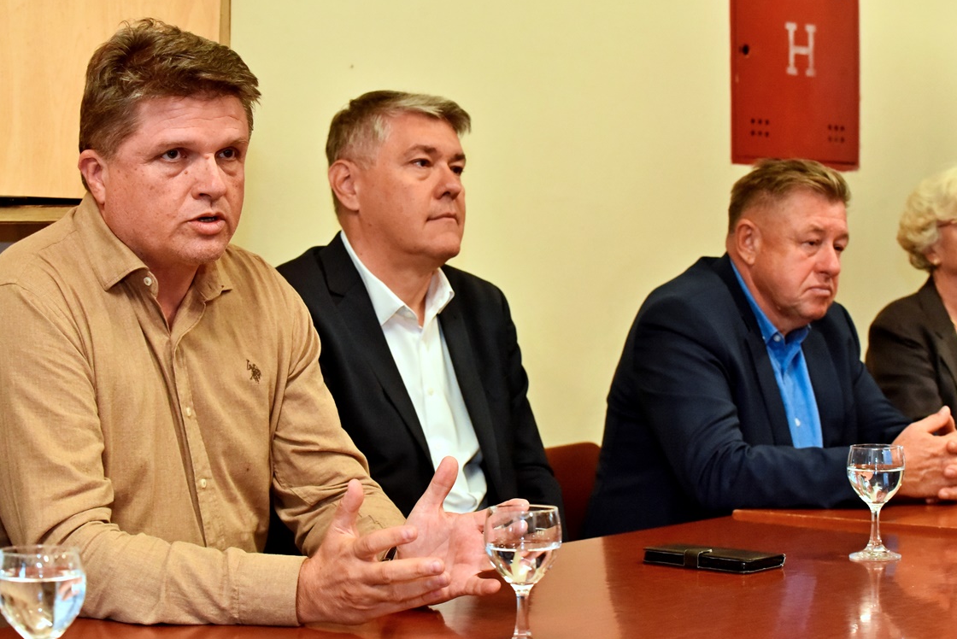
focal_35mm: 75
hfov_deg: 27.0
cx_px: 506
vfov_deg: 18.2
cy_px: 320
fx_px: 1995
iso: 5000
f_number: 5.6
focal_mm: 70
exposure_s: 1/60
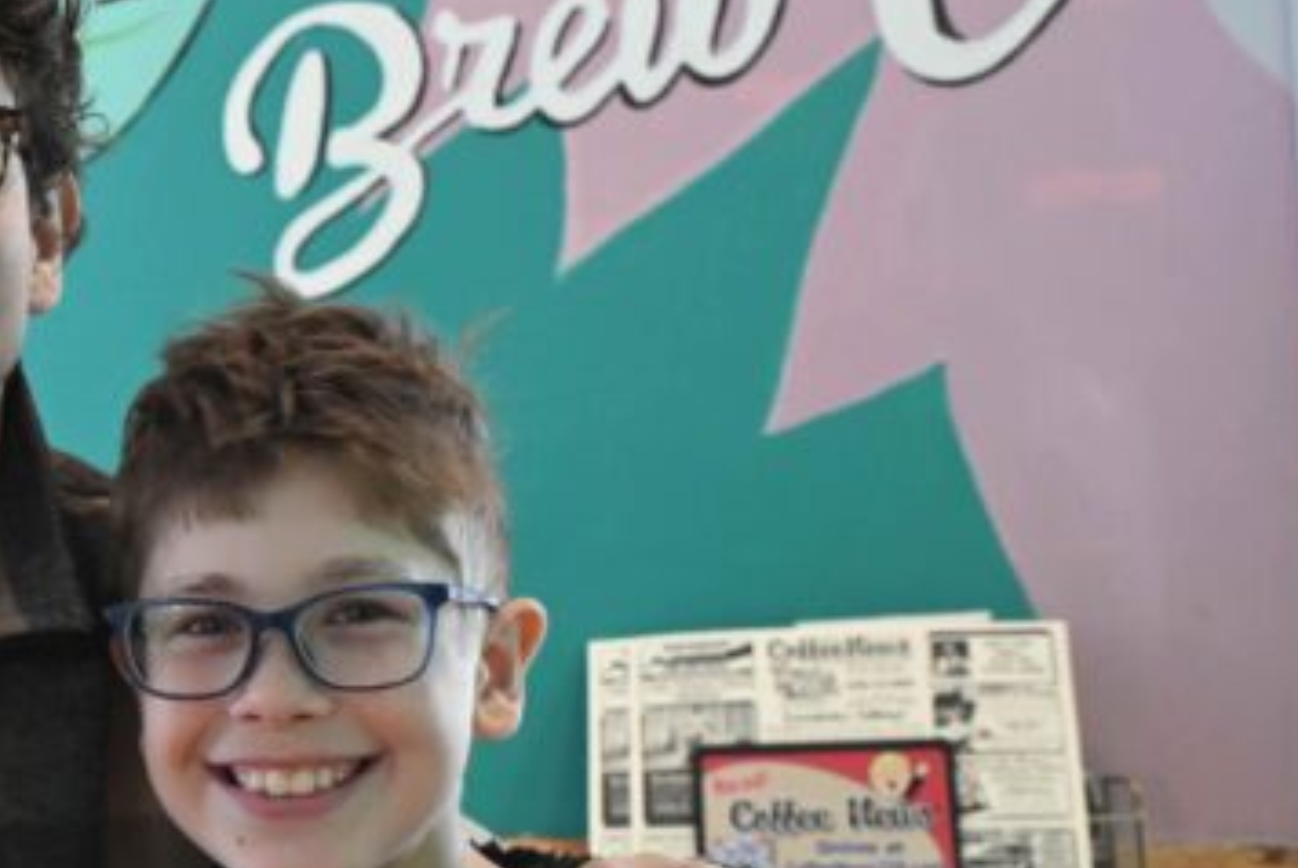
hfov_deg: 24.3
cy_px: 618
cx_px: -532
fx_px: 2490
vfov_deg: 19.7
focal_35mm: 69
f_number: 4
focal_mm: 24
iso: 1600
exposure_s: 1/50
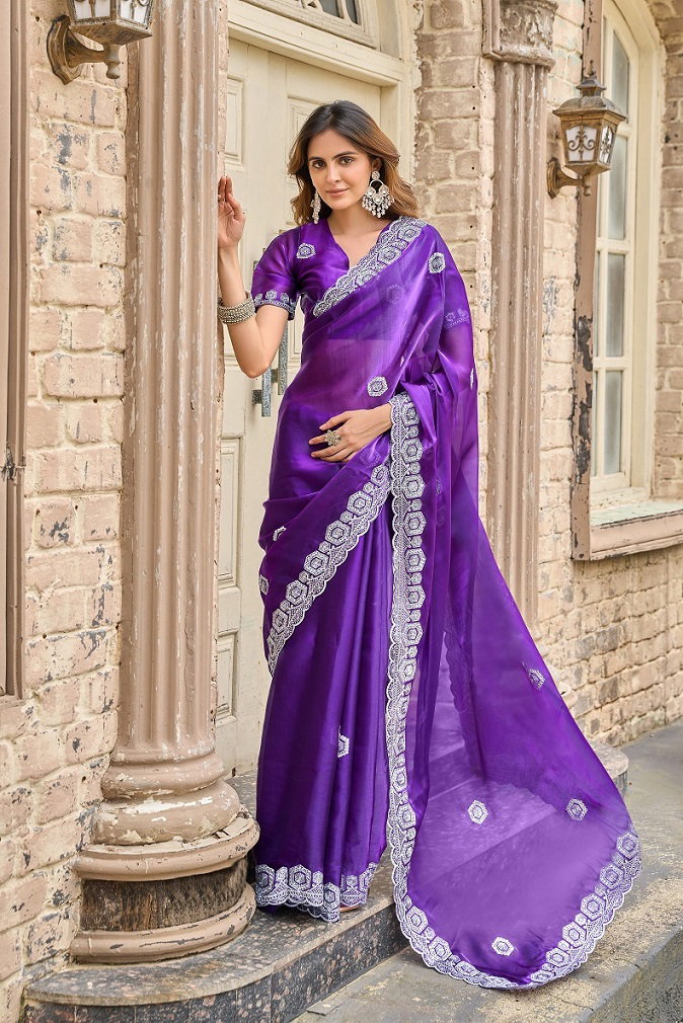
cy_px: 512
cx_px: 342
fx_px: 1251
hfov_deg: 30.5
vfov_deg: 44.5
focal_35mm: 44
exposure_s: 1/250
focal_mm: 44
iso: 100
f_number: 4
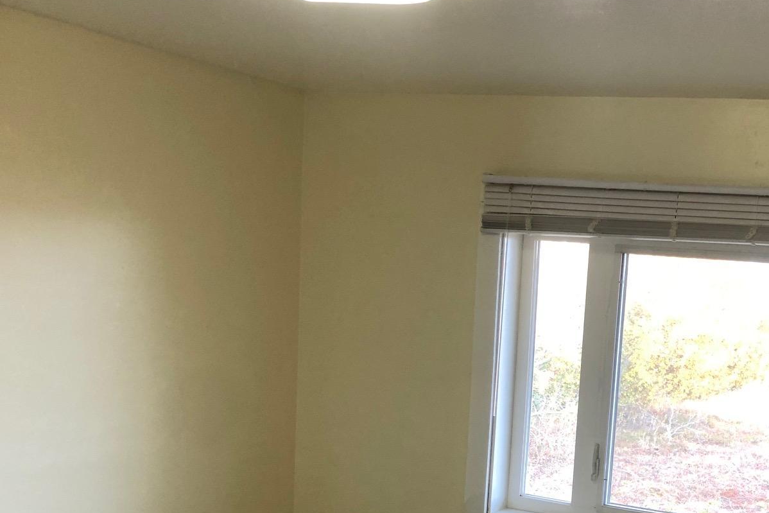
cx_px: 596
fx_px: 1047
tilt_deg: -10.2
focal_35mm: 49
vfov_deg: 26.7
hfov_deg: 39.0
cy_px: 456
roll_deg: -4.8
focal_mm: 4
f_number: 1.8
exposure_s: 1/30
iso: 40
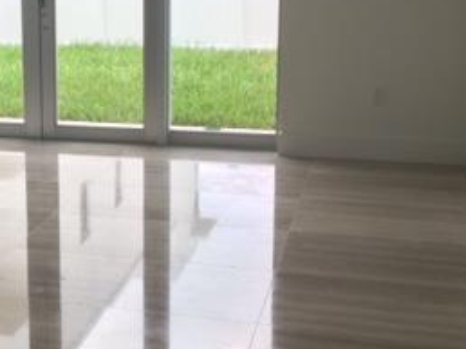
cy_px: 121
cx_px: 58
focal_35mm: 72
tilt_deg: -13.3
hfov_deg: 26.3
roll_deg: -0.3
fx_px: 968
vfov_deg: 20.3
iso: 40
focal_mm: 4.15
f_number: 2.2
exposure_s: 1/120
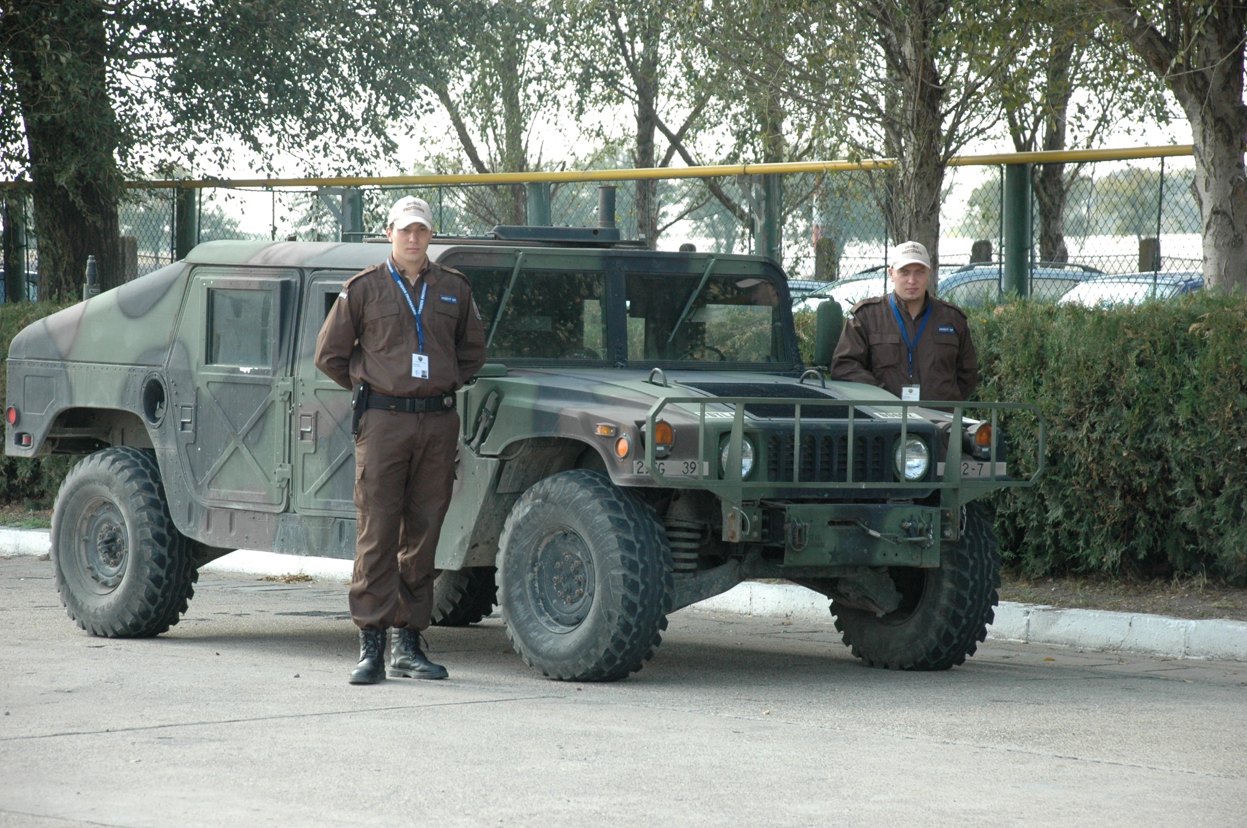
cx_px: 624
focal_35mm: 135
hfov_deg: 15.2
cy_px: 414
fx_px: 4671
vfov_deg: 10.1
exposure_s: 1/320
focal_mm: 90
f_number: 6.3
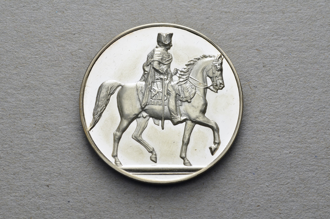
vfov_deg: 16.5
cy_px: 110
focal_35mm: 82
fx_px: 755
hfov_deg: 24.7
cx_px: 165
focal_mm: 55
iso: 400
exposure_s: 1/250
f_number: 14
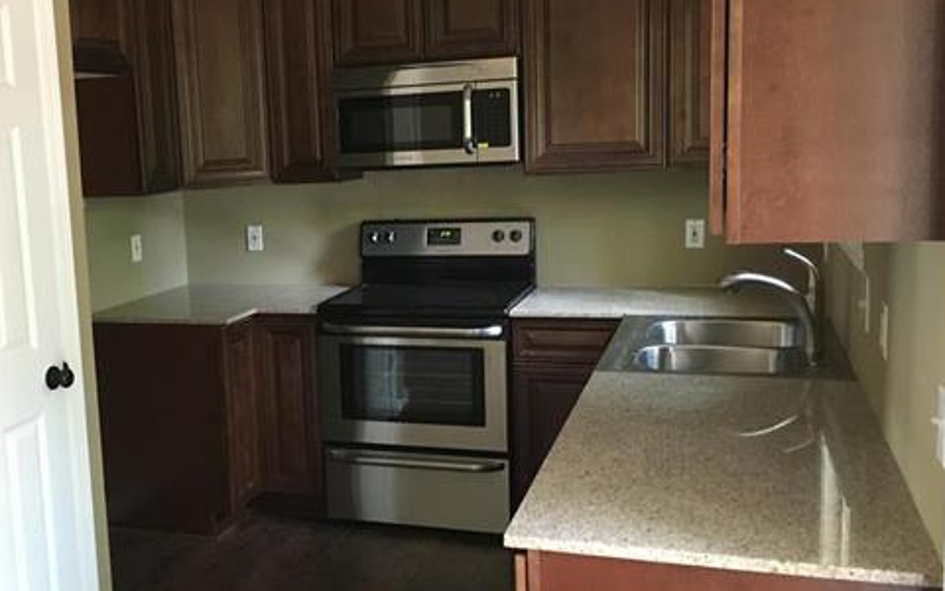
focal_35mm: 41
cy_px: 297
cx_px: 331
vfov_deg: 31.2
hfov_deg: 47.6
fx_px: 1056
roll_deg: +3.2
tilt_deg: -8.3
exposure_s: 1/24
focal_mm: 4.15
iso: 200
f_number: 2.2
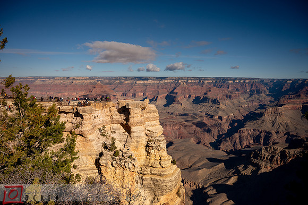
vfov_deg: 48.9
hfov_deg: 68.6
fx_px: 226
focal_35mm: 26
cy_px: 102
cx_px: 153
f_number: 4
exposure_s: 1/6400
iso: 400
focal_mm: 26
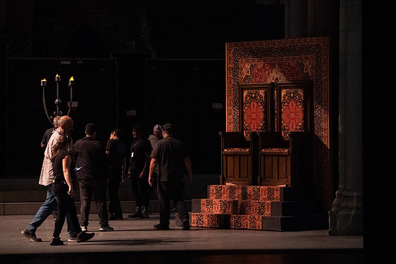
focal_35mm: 138
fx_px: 1518
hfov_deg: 14.9
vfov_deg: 9.9
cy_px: 132
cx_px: 198
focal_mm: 138
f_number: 5
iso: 25600
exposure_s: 1/320
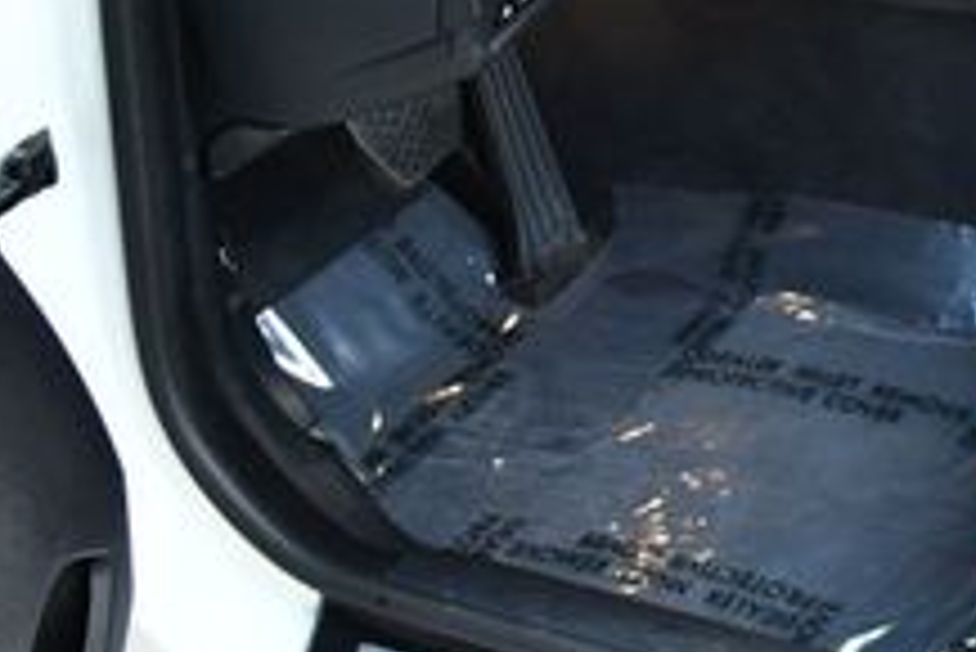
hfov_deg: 17.6
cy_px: -18
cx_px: 1403
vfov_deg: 12.8
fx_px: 2876
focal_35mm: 106
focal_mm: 18
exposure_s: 1/250
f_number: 3.5
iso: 800
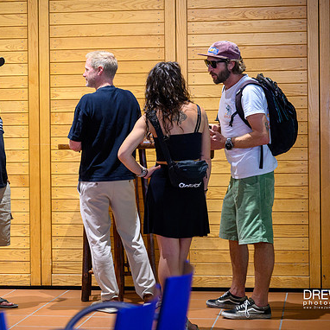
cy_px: 150
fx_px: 1165
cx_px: 132
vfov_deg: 16.1
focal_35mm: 108
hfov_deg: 16.1
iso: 1600
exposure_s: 1/125
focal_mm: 70
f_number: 2.8
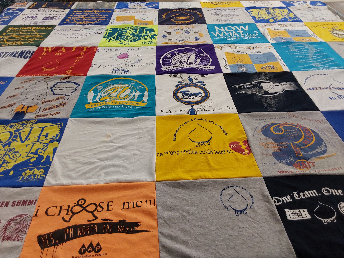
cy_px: 129
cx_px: 172
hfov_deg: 63.4
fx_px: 278
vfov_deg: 49.7
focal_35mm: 28
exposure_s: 1/60
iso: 80
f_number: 1.9
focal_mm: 2.91
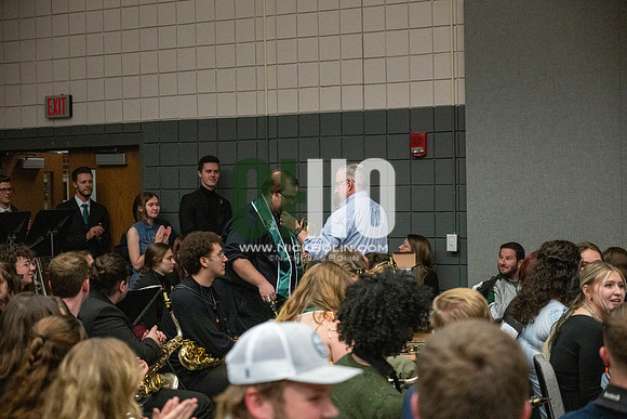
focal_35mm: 70
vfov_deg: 19.5
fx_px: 1219
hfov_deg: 28.8
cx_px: 314
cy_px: 210
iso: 10000
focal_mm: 70
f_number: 4
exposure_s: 1/500
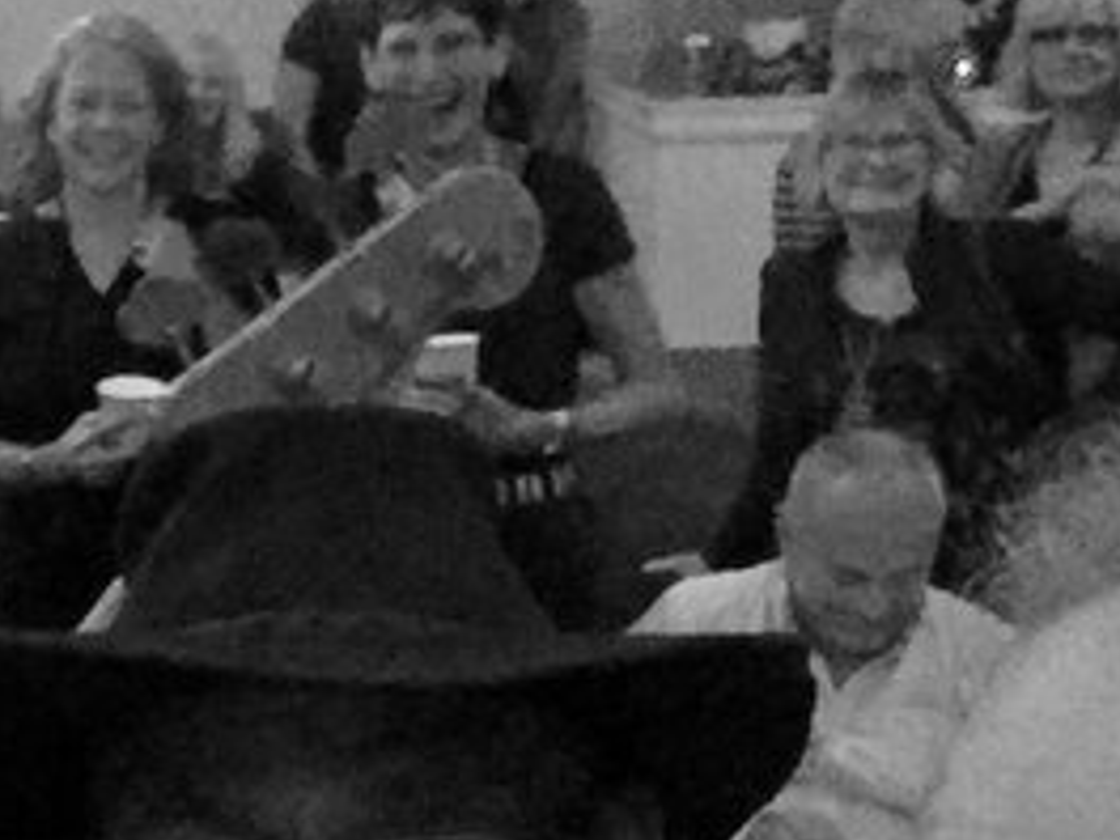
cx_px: -187
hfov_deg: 19.7
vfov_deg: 15.7
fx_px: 3041
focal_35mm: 94
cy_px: 462
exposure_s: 1/15
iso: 1250
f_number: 2.2
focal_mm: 2.65
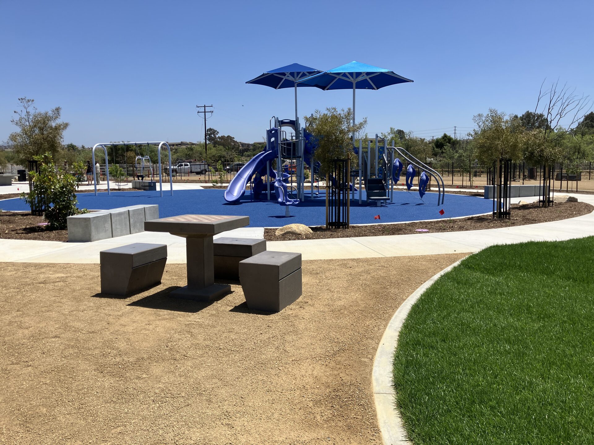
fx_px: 480
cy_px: 222
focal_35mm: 28
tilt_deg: -6.1
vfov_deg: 49.7
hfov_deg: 63.4
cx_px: 297
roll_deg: +0.3
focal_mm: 3.99
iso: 32
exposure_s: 1/3040
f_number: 1.8
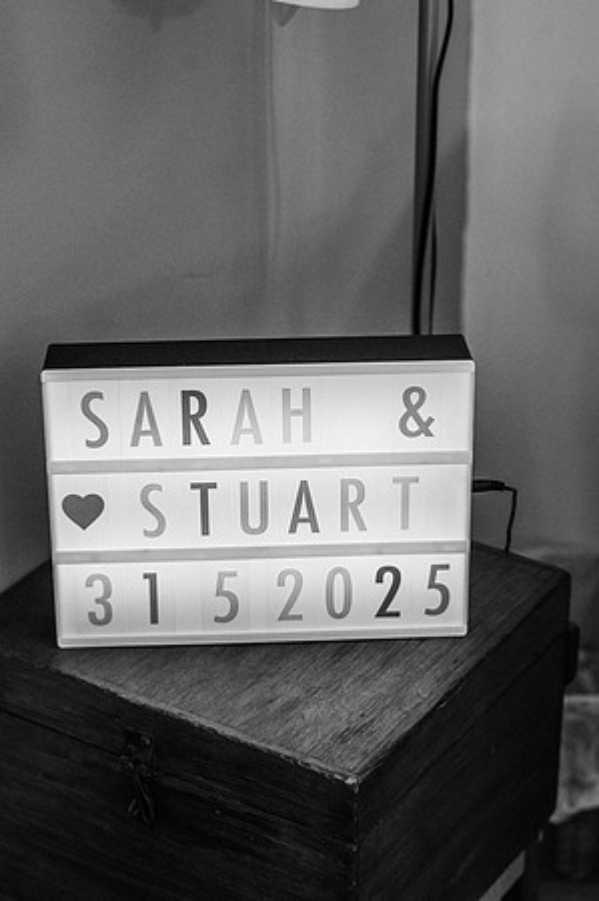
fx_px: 2126
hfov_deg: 16.0
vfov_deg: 23.9
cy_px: 450
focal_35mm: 85
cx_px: 300
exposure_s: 1/200
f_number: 4
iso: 2200
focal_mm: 85
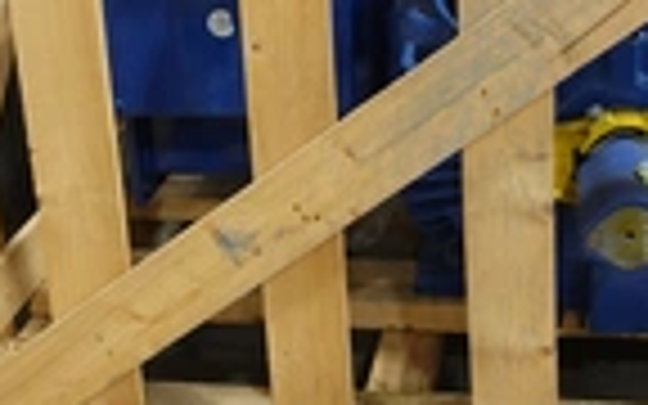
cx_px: 400
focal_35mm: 68
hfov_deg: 30.1
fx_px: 1201
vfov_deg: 19.0
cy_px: 97
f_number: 1.8
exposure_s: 1/30
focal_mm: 8.8
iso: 320
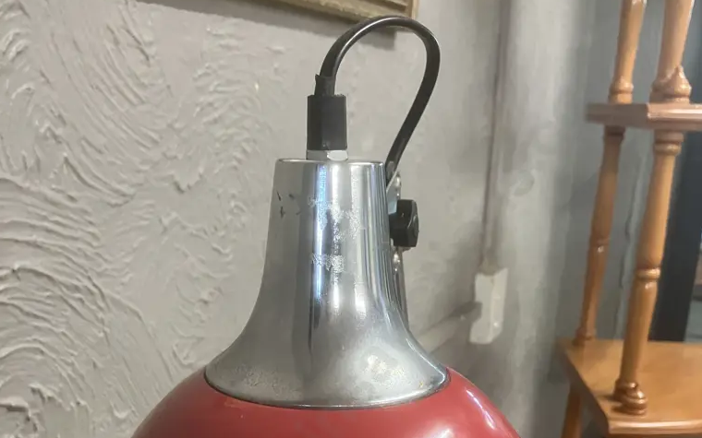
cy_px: 400
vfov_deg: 30.5
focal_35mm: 40
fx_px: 765
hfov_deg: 49.3
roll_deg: -2.1
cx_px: 349
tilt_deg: -18.6
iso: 250
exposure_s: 1/33
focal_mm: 3.99
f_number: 1.8
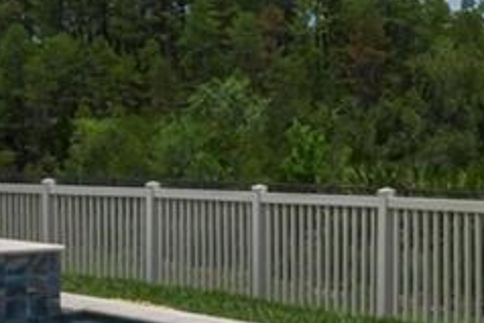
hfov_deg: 20.1
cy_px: 110
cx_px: 610
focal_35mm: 94
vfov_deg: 14.5
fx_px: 1264
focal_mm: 14
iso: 100
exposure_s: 1/200
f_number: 16
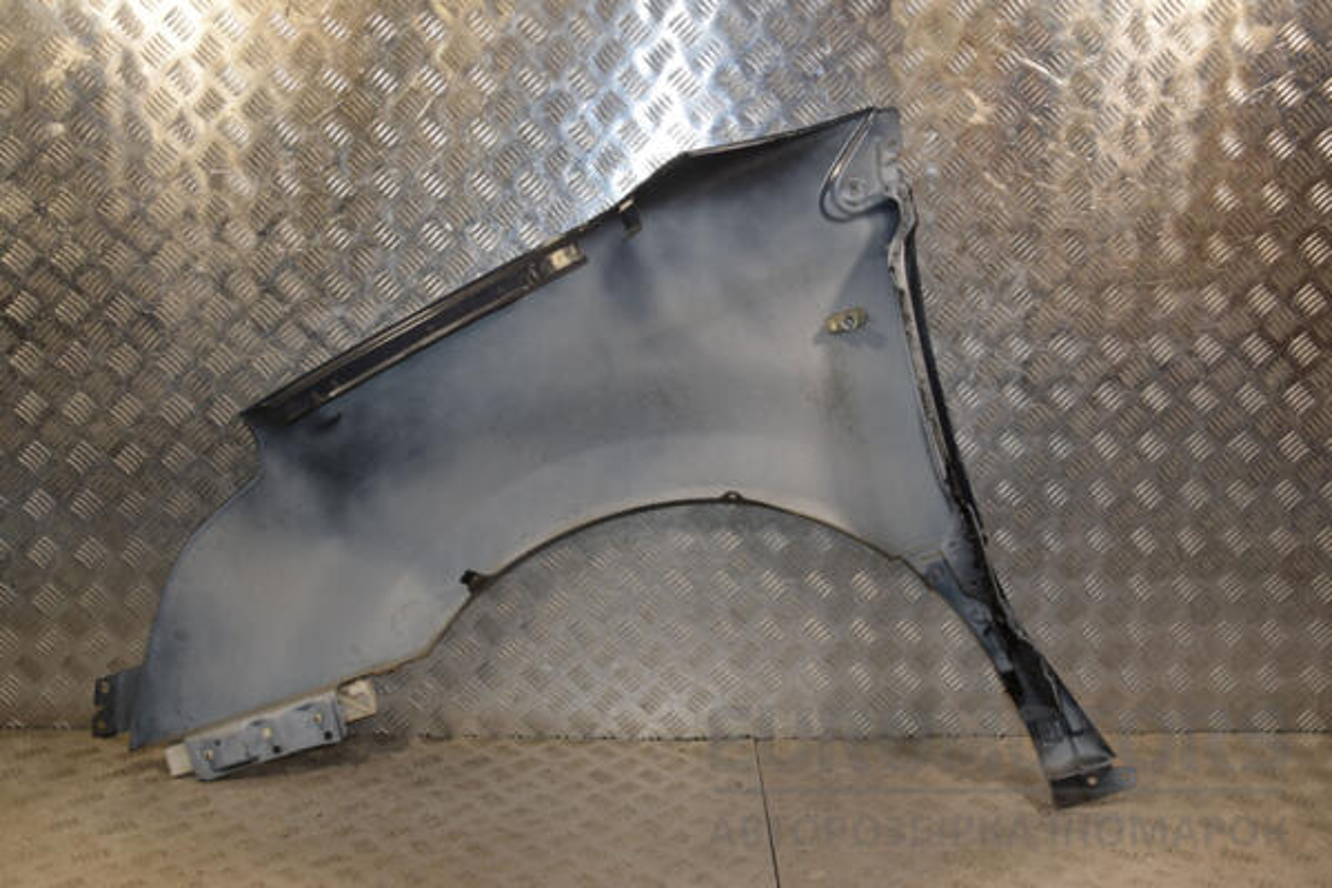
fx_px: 1221
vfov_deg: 40.0
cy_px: 444
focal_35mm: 33
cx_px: 666
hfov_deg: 57.2
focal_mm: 22
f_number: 8
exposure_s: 1/200
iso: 800
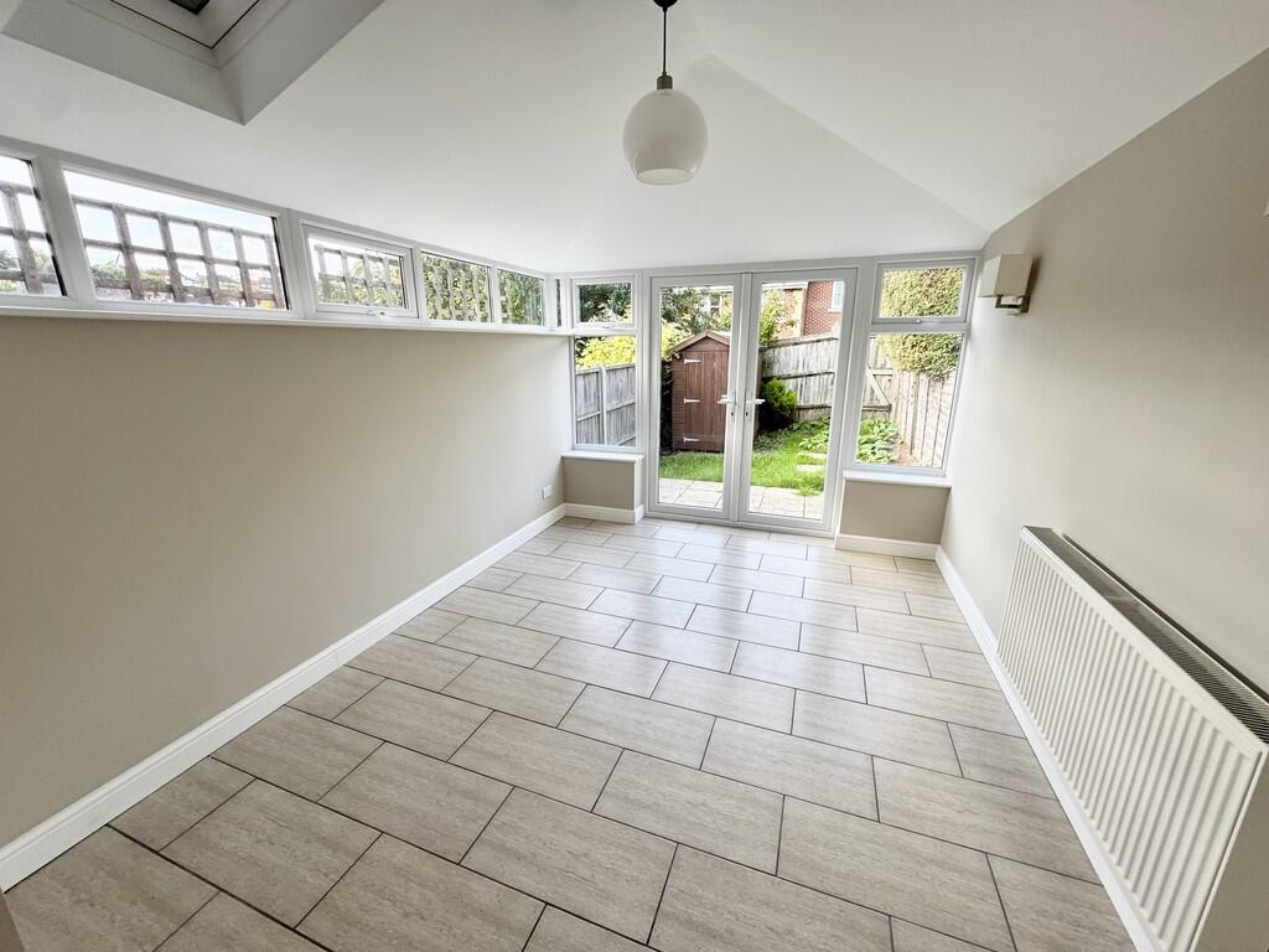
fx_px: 513
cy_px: 476
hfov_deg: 102.1
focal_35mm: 14
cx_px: 634
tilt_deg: -15.9
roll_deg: +0.1
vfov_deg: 85.7
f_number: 2.2
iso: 40
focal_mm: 2.22
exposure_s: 1/151
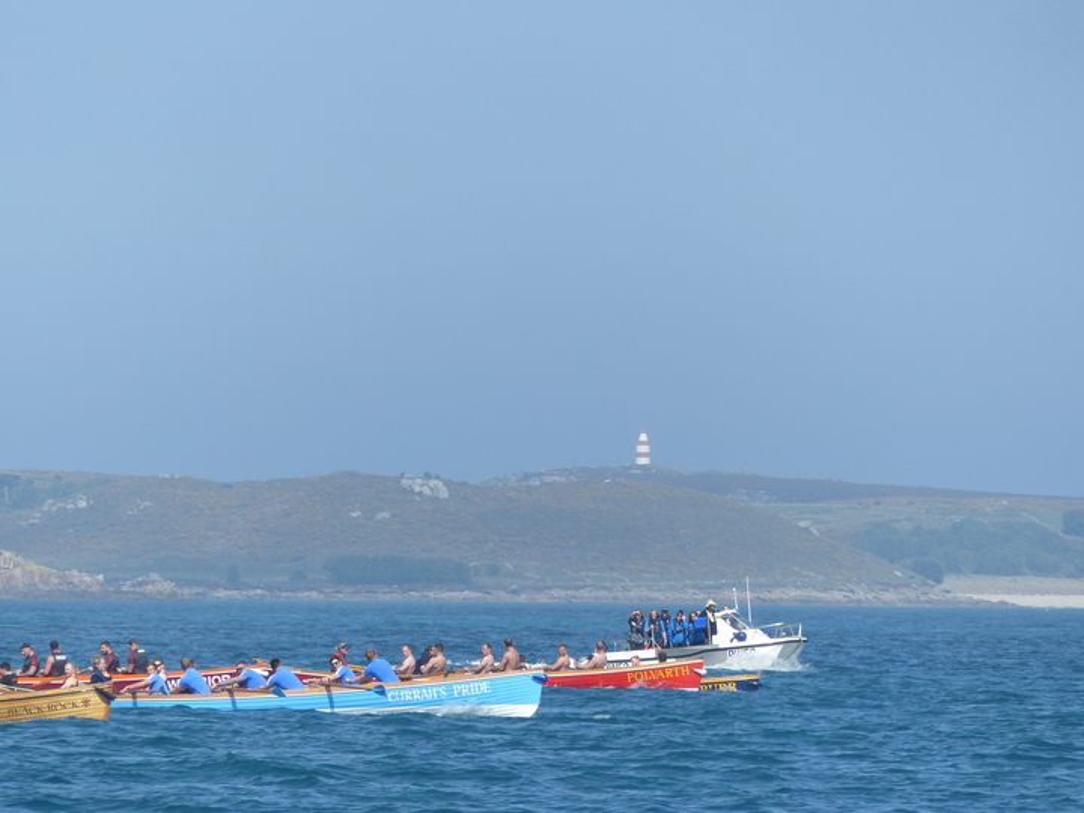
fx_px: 18382
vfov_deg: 2.5
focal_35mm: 587
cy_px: 406
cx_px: 542
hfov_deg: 3.4
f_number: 4
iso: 100
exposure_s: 1/1300
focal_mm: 105.6
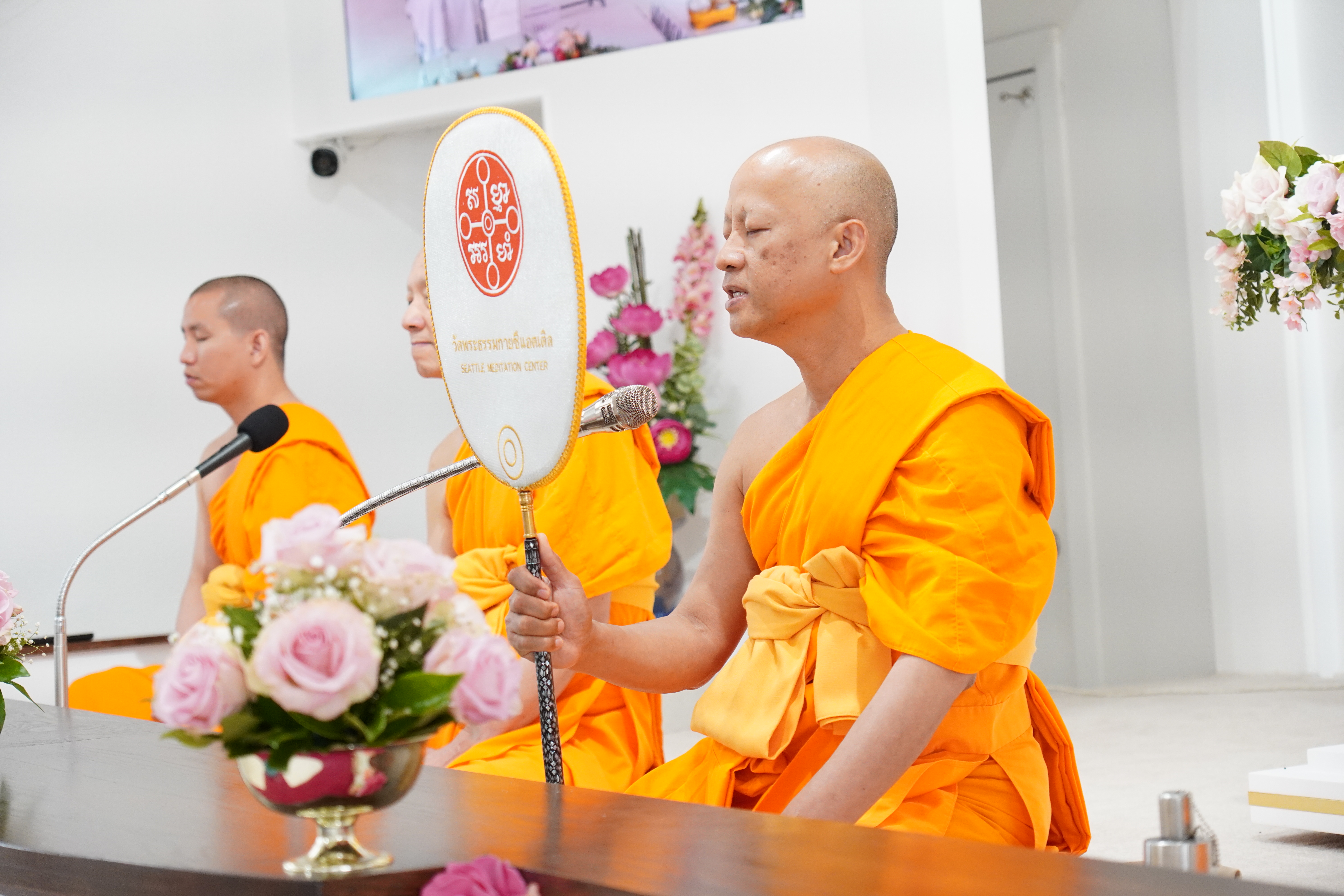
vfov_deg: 17.2
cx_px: 672
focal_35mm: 80
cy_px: 448
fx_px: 2968
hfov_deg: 25.5
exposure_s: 1/160
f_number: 3.2
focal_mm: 53
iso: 1600
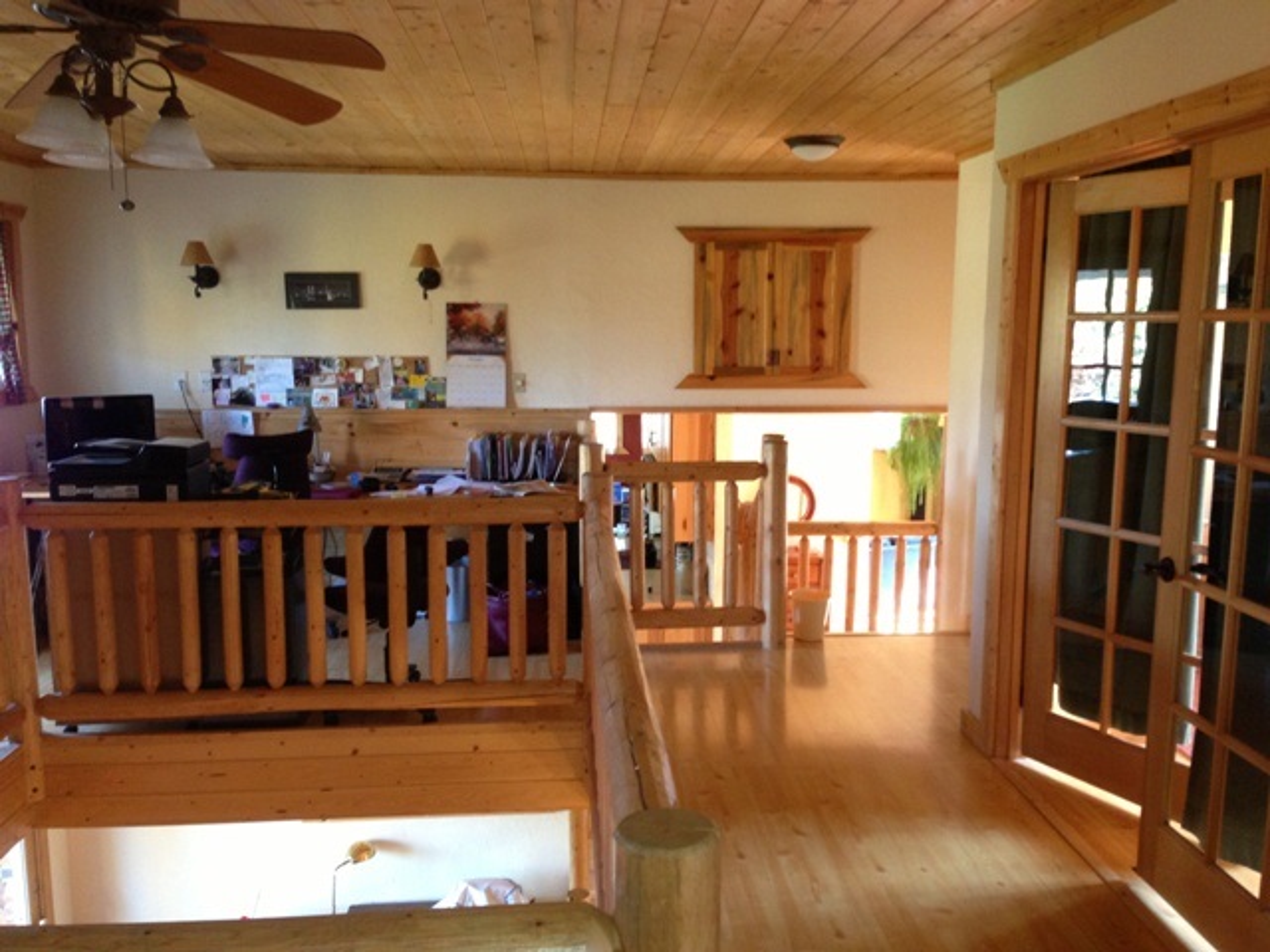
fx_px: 1211
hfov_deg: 55.4
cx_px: 635
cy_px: 476
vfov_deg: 42.9
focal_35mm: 33
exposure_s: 1/20
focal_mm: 4.13
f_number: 2.4
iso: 200
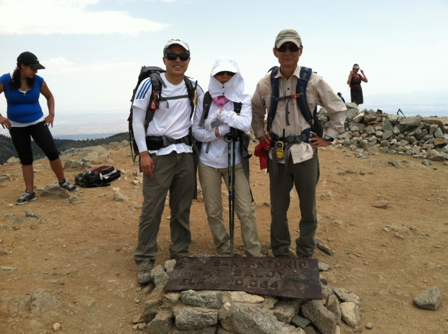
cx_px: 224
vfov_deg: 40.6
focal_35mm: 35
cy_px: 167
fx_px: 452
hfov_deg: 52.7
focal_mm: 3.85
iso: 80
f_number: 2.8
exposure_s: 1/981
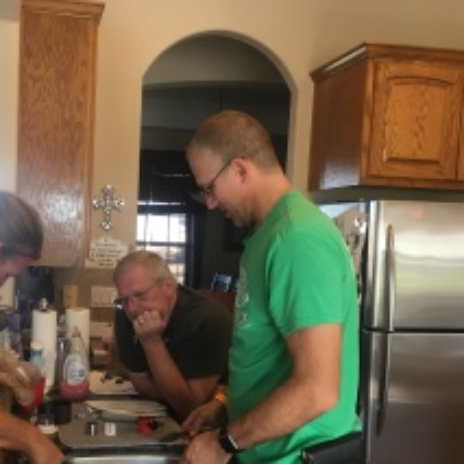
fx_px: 667
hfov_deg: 37.7
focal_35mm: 44
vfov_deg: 38.2
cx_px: 137
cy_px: 277
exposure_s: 1/30
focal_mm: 4.15
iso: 50
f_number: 2.2
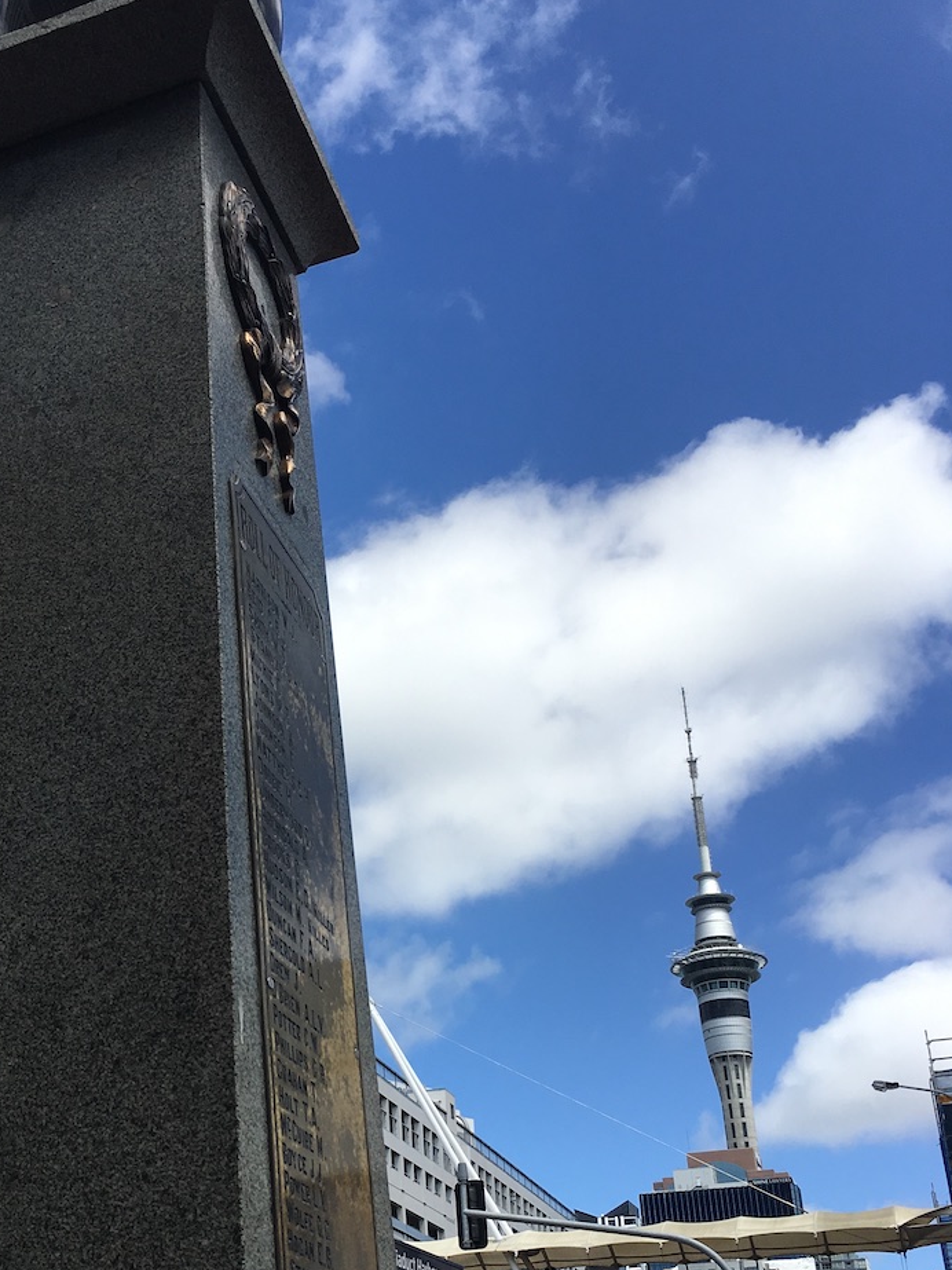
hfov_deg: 32.3
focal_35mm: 44
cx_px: 241
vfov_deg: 42.2
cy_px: 872
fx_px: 1614
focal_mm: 4.15
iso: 25
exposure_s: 1/1789
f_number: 2.2
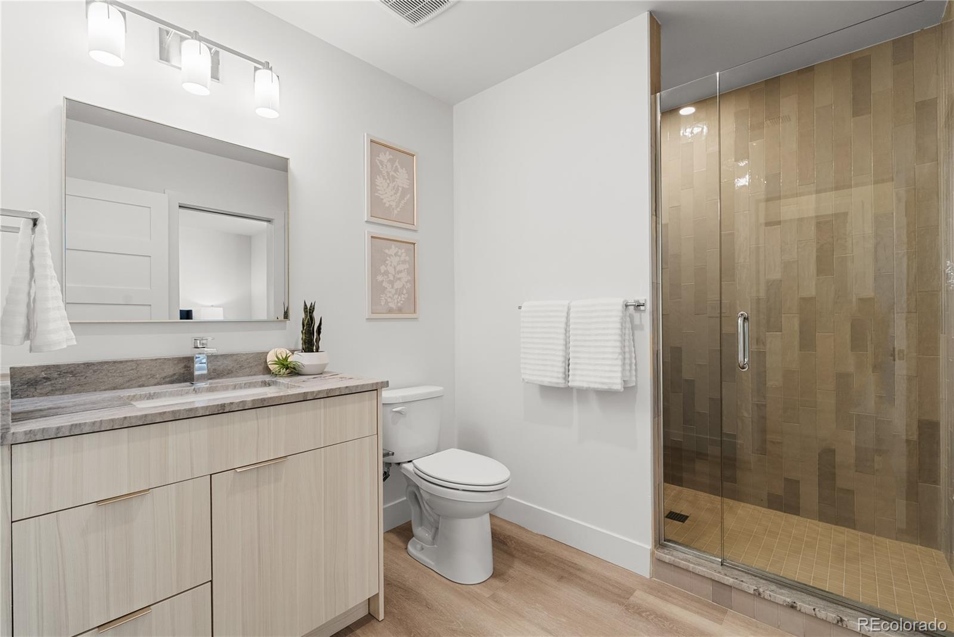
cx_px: 477
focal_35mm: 16
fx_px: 437
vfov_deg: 72.1
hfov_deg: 95.0
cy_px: 318
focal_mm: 16.5
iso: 640
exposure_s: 1/2.5
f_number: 8
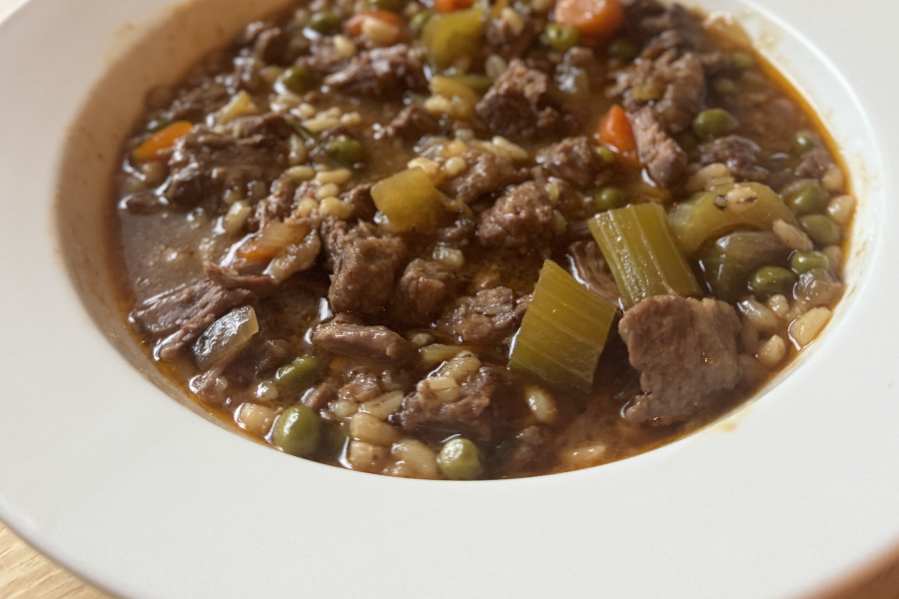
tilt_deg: -37.0
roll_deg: +4.4
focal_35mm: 36
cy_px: 88
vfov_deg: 35.2
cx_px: 438
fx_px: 899
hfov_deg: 53.1
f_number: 1.78
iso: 400
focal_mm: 6.76
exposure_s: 1/60
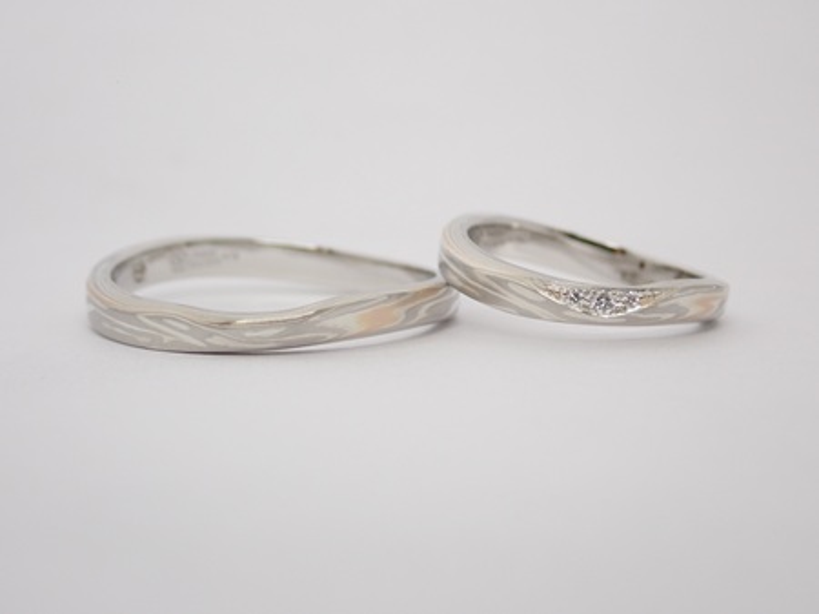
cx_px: 410
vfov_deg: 19.1
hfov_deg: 25.3
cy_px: 307
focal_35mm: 77
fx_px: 1821
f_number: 4.1
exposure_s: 1/125
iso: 200
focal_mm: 13.65
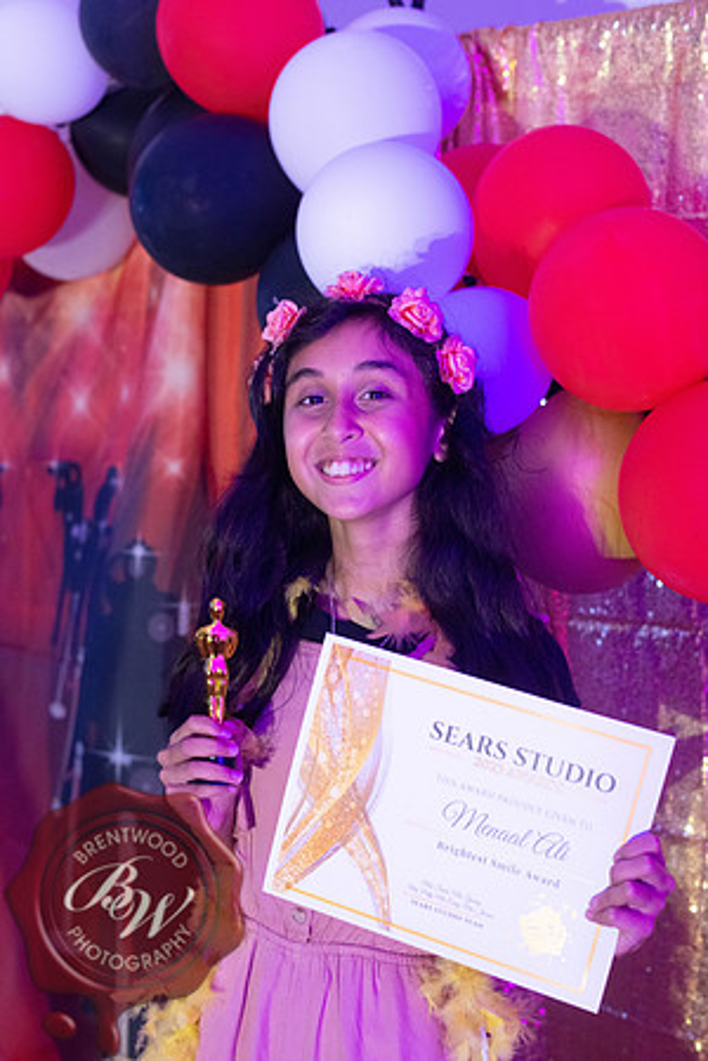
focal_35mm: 50
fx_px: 1475
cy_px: 530
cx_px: 354
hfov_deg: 27.0
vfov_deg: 39.6
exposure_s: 1/50
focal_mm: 50
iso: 5600
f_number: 3.5
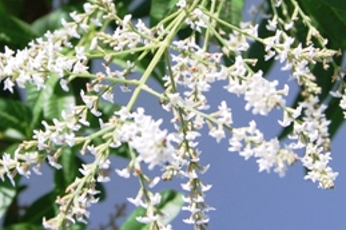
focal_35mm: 139
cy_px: -13
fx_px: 1334
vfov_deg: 9.8
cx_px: 164
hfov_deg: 14.8
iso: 200
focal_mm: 32
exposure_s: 1/320
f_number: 8
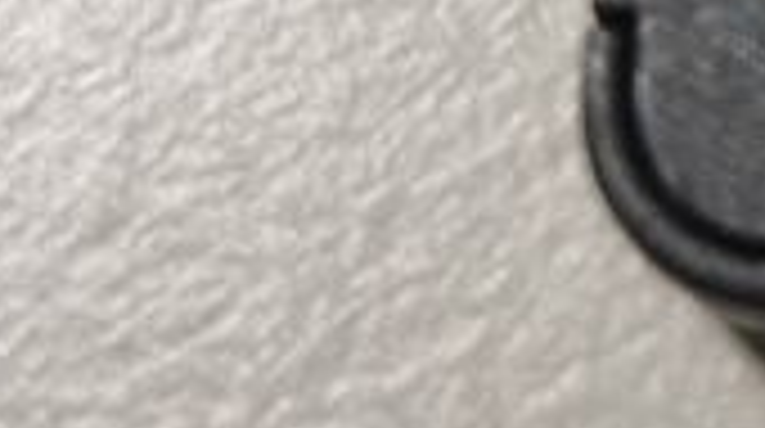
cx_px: 1539
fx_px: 3382
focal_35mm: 167
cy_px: -730
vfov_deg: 6.7
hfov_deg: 11.6
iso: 320
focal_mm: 5.4
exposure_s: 1/50
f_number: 1.8
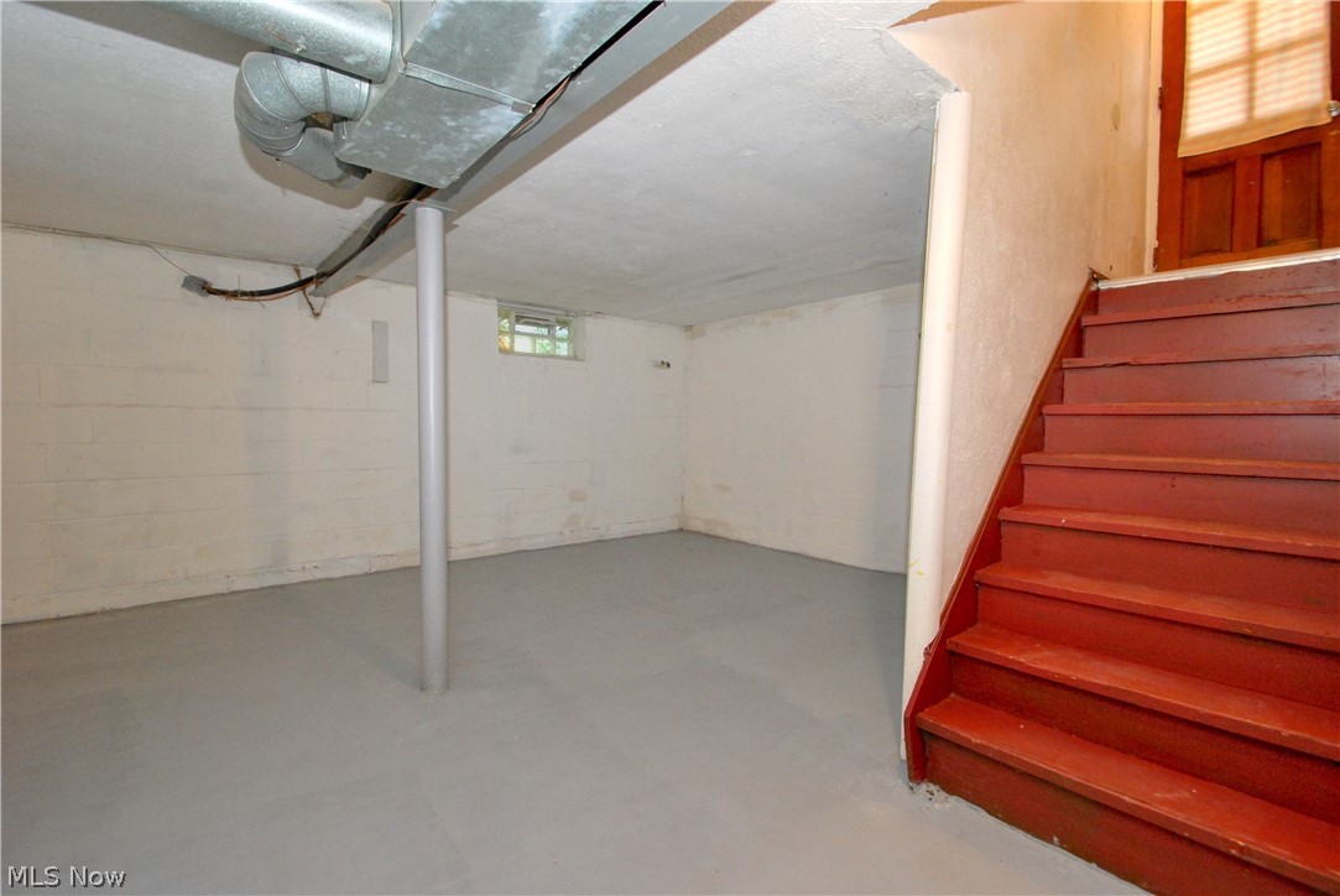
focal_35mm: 15
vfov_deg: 77.4
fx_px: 559
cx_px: 670
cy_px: 448
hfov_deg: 100.3
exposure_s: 1/60
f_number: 6.3
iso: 1600
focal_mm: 10
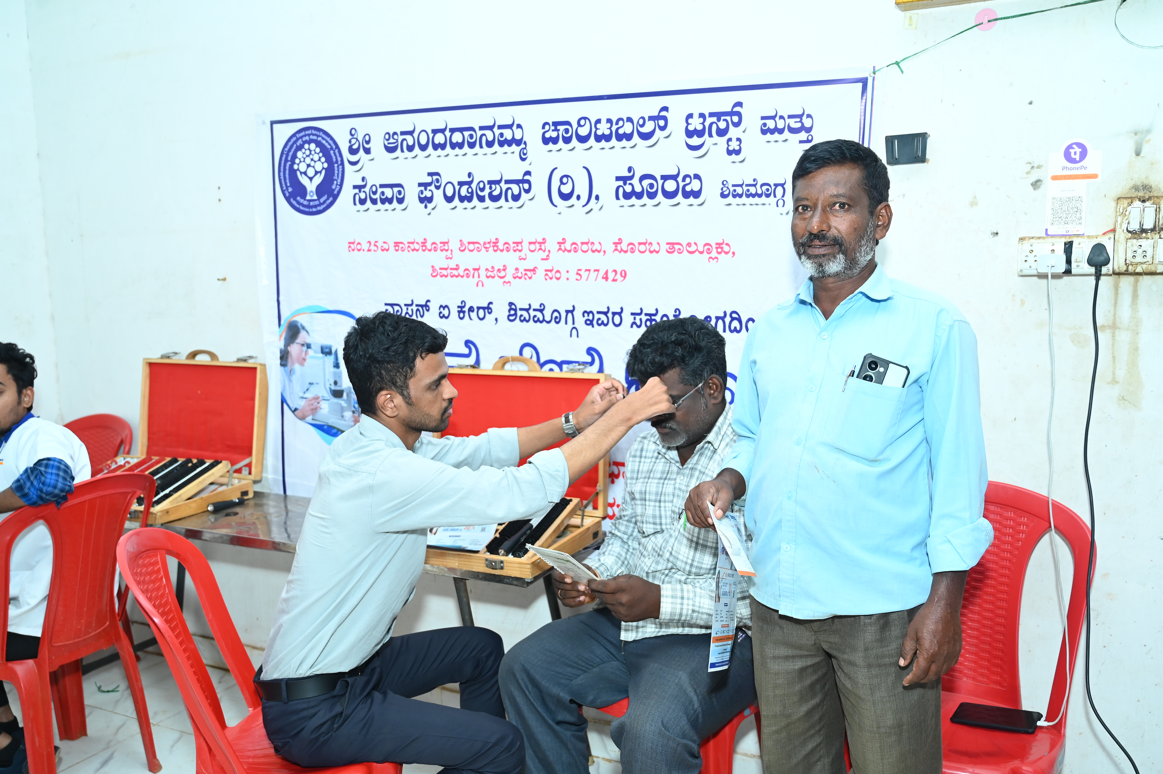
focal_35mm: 31
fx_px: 1001
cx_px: 582
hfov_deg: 60.3
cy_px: 387
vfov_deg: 42.3
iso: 1000
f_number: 4.5
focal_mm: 31
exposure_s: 1/160
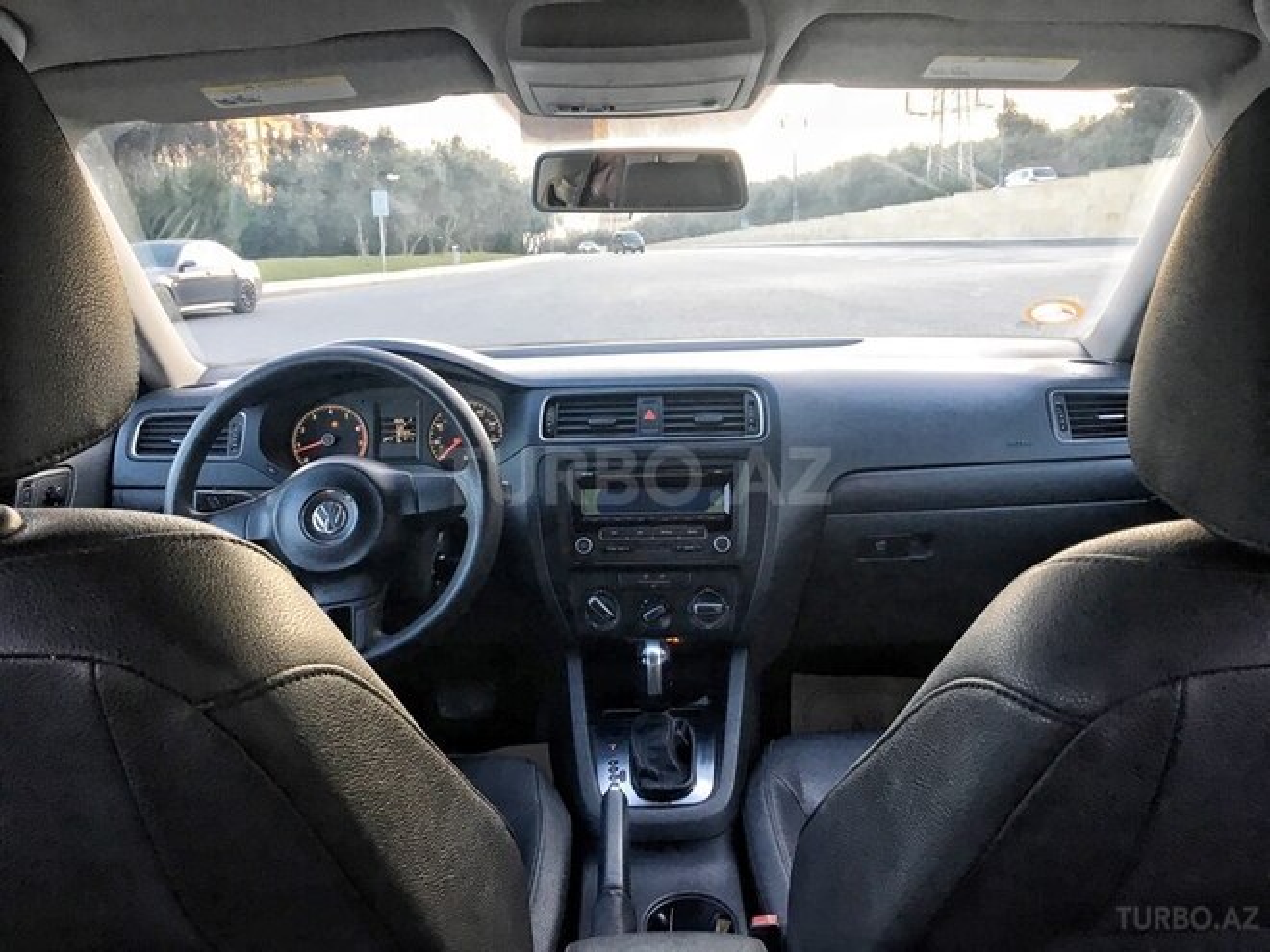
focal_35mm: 29
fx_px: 1064
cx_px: 635
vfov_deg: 48.2
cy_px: 476
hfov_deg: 61.7
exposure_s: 1/33
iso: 25
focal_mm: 4.15
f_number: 2.2
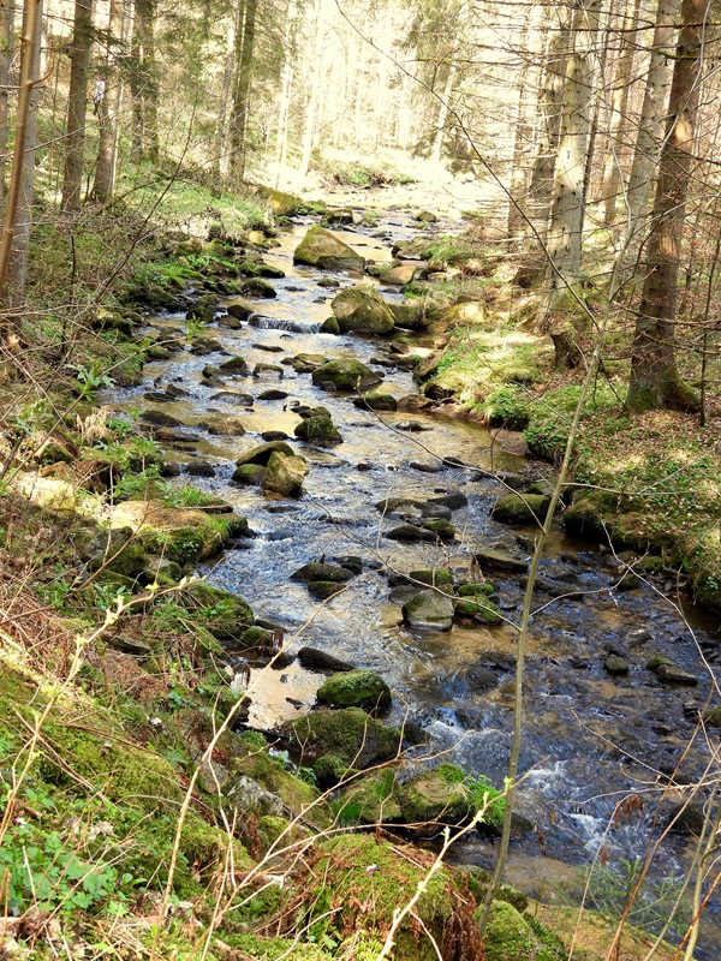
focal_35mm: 55
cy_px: 480
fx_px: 1527
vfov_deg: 34.9
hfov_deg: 26.6
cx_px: 360
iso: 100
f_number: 3.5
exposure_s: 1/30
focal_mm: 9.8
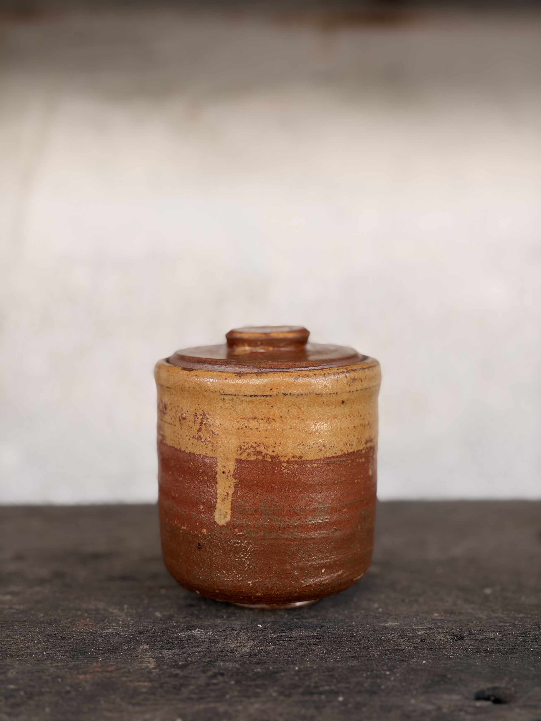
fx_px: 1084
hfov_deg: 28.0
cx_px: 270
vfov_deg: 36.8
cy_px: 360
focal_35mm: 52
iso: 32
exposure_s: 1/241
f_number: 1.6
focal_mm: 5.96
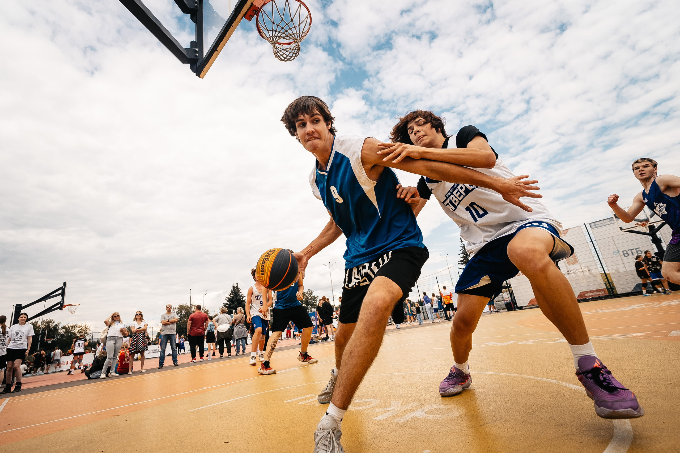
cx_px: 319
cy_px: 213
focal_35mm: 17
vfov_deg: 70.4
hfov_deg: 93.2
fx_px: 321
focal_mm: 16
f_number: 3.2
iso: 320
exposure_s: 1/3200
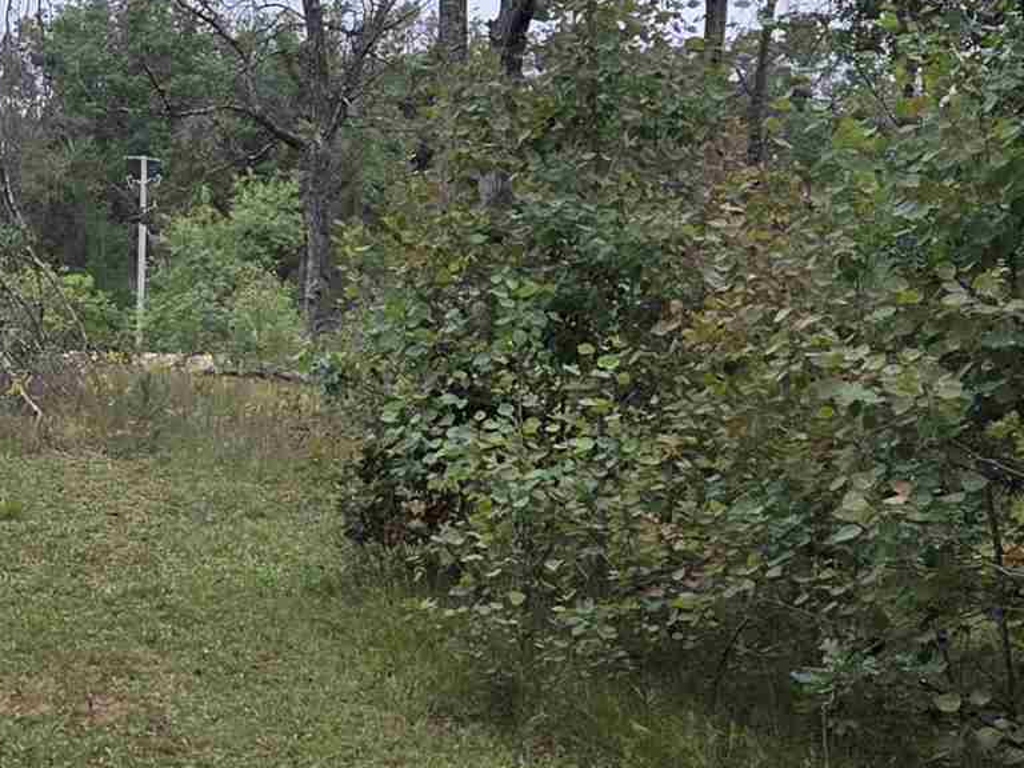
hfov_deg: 20.6
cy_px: 352
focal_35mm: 92
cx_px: 0
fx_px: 2722
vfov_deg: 16.1
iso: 80
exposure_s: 1/668
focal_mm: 5.4
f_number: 1.8
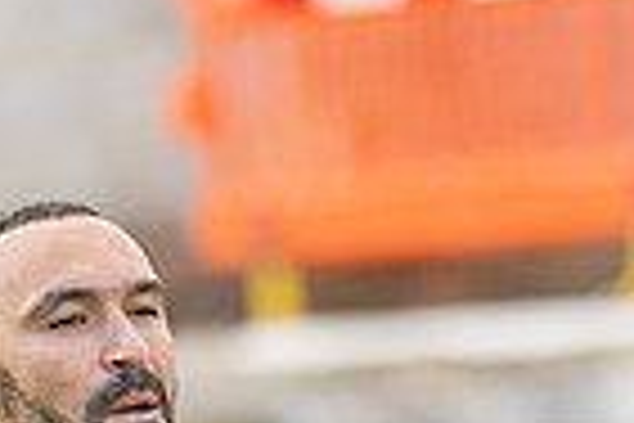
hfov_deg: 3.7
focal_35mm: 554
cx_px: 148
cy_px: 844
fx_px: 9756
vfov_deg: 2.5
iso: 360
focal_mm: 135
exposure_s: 1/2000
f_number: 1.8
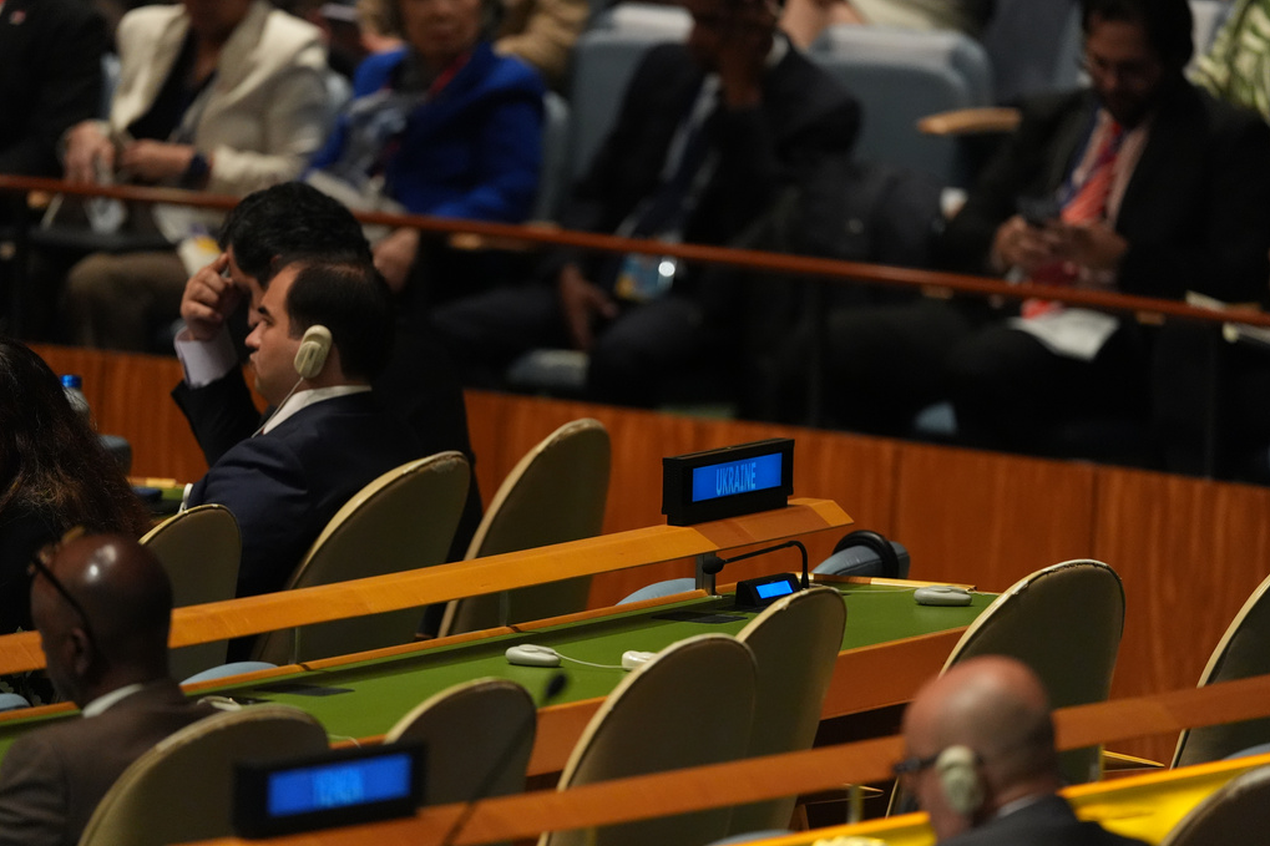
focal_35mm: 603
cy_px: 424
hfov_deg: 3.4
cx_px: 636
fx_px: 21268
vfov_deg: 2.3
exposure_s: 1/500
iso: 5000
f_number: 4
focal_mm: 600
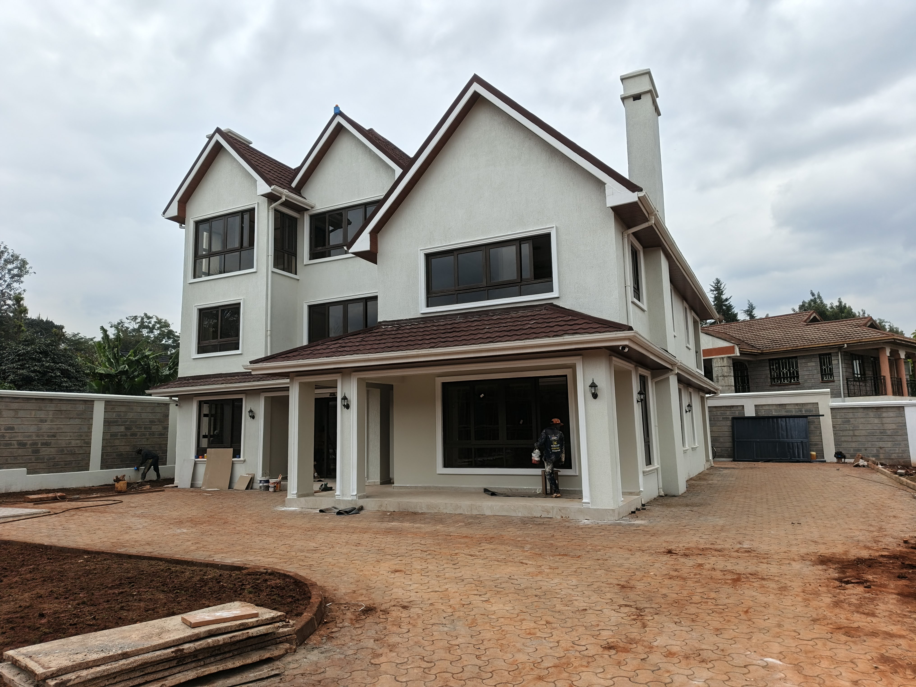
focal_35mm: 23
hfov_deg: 73.9
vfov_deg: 58.9
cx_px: 458
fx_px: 609
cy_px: 344
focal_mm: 5.56
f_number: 1.8
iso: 52
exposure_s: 1/1499
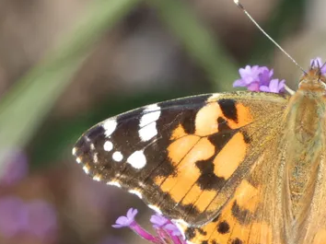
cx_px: 274
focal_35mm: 848
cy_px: 158
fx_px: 7981
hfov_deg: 2.3
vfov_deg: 1.8
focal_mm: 84
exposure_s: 1/100
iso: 80
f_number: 5.6
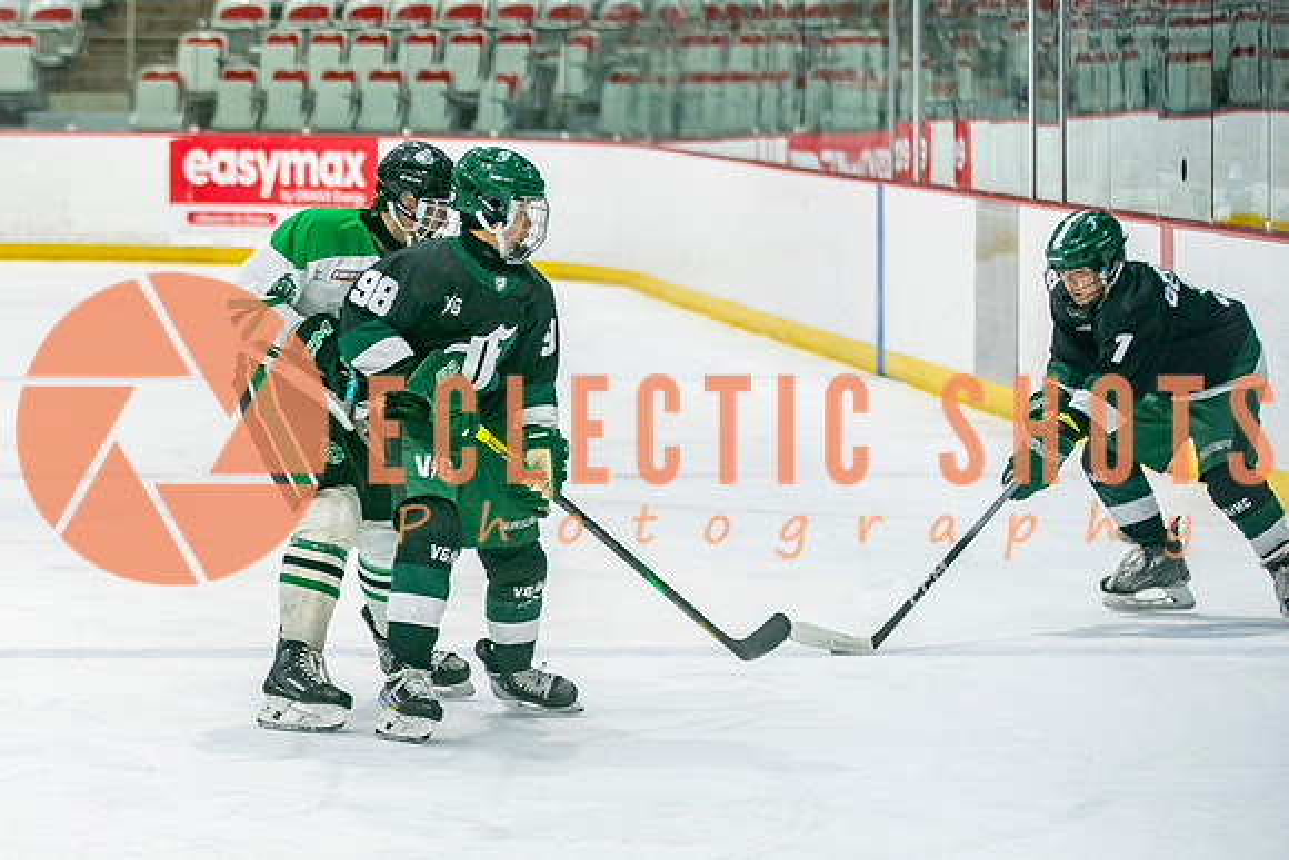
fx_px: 6814
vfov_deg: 7.2
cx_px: 129
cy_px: 583
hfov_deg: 10.7
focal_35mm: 190
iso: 400
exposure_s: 1/640
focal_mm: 105
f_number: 3.2
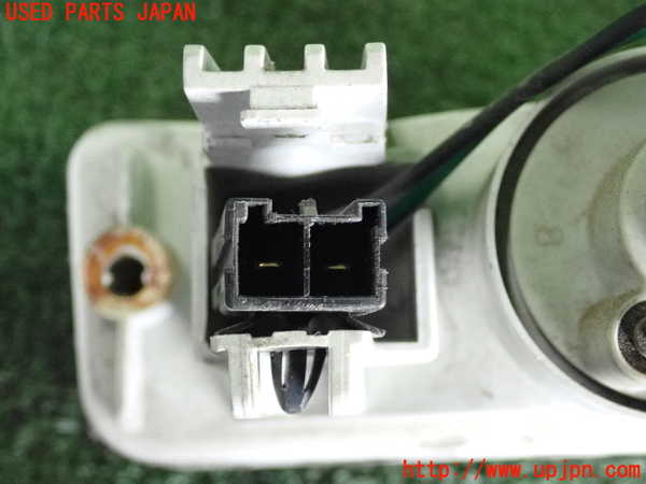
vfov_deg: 21.9
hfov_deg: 29.0
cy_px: 242
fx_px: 1250
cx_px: 323
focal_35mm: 67
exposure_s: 1/125
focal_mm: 11.88
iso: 2000
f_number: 3.8
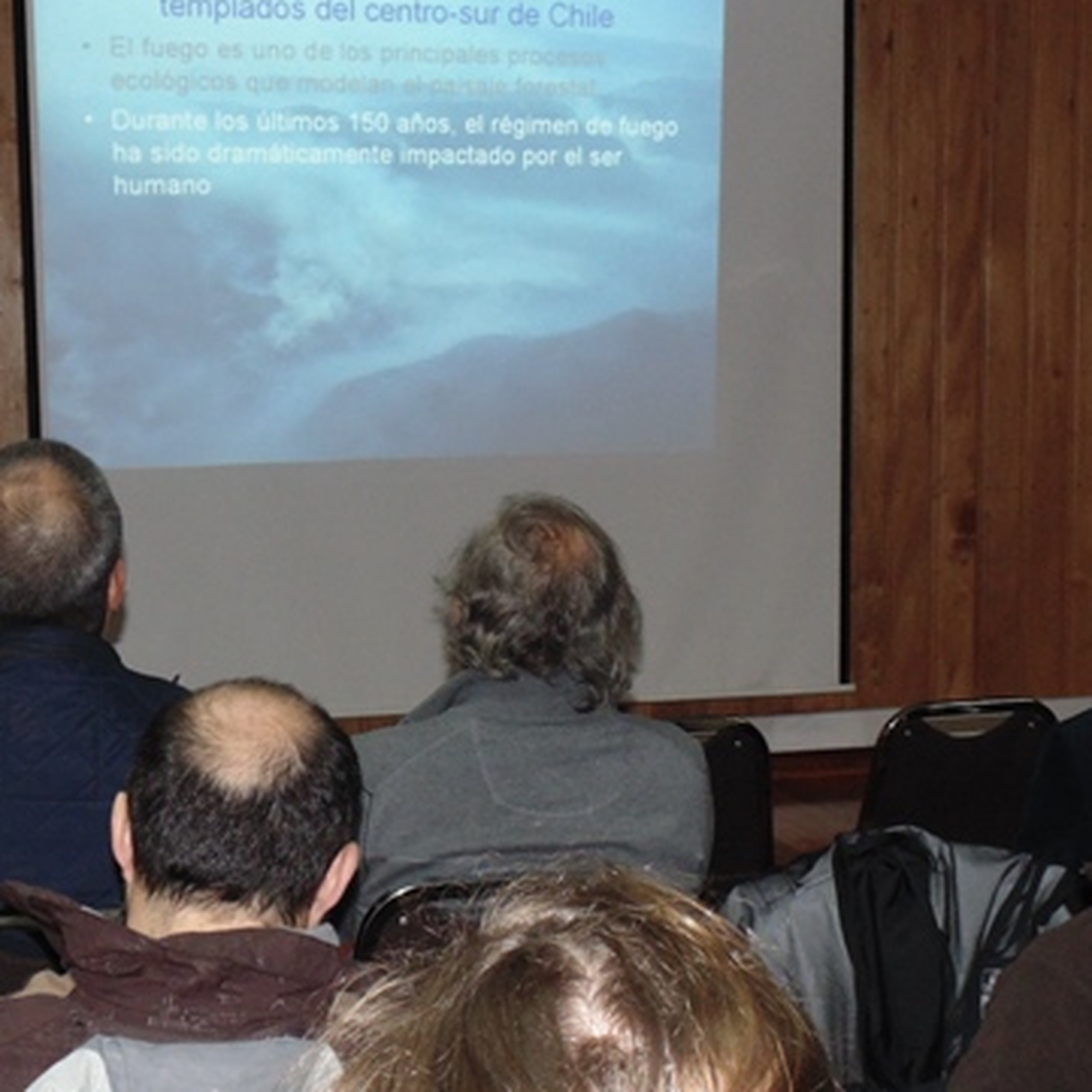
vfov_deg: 23.0
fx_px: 2677
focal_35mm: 75
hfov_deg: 23.0
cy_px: 712
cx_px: 469
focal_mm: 6.2
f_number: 3.4
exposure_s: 1/50
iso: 200
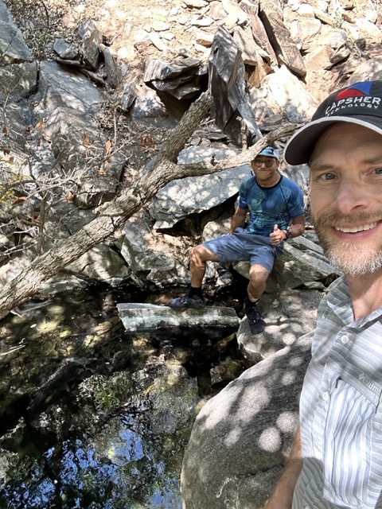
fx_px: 441
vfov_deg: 60.0
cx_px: 191
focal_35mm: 30
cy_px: 254
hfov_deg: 46.8
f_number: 1.9
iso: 50
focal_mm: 2.69
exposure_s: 1/121
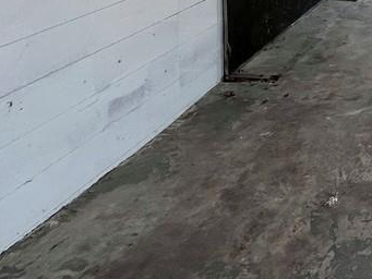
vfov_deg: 27.0
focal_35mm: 39
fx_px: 419
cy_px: -131
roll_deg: -0.7
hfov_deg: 32.8
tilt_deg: -0.7
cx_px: 504
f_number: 1.8
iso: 40
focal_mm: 1.57
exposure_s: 1/99
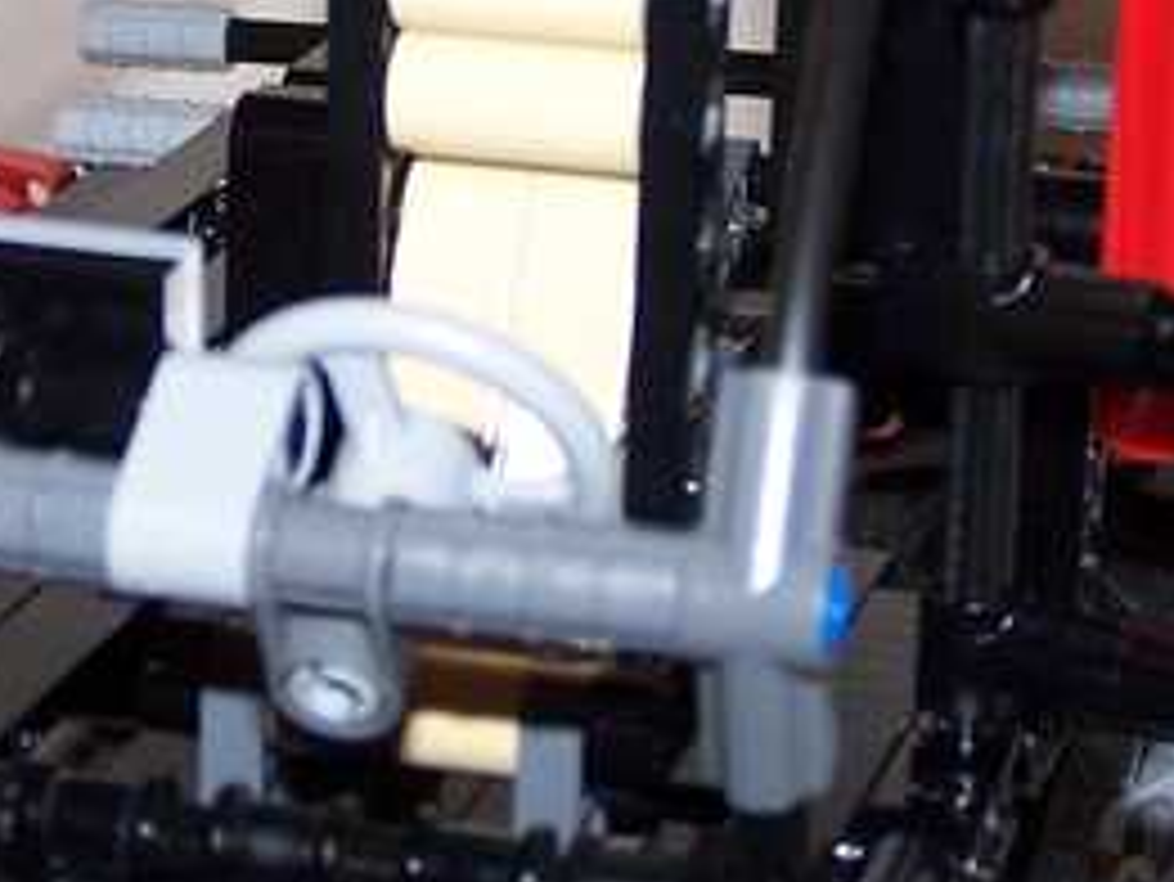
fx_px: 6141
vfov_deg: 8.2
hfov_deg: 10.9
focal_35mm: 181
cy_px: 45
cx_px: 544
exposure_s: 1/60
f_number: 3.2
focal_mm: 9.8
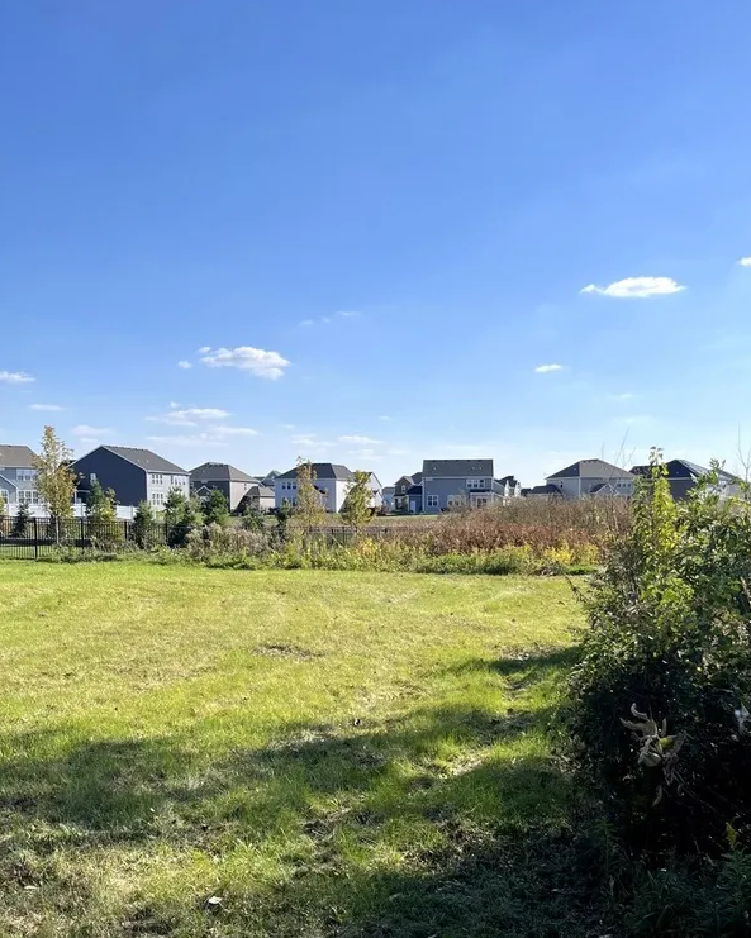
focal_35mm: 37
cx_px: 388
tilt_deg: -3.9
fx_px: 1028
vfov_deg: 48.5
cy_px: 596
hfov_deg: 40.1
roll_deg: +0.0
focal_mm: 5.1
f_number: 1.6
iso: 50
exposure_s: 1/4149
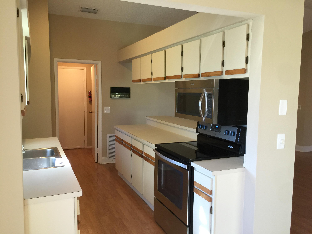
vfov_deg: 48.2
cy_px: 117
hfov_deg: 61.7
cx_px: 156
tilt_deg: -3.8
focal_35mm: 29
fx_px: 261
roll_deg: -1.5
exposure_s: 1/15
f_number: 2.2
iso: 50
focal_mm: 4.15
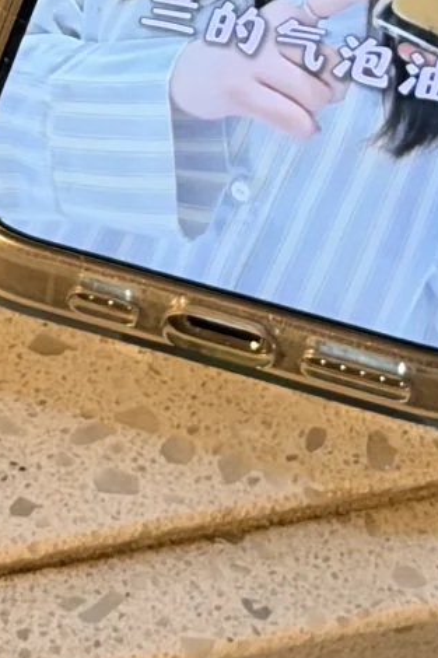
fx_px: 2794
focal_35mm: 153
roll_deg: -3.1
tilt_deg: -43.9
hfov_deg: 8.9
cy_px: -248
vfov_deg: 12.9
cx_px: 92
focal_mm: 6.76
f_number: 1.78
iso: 400
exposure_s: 1/40
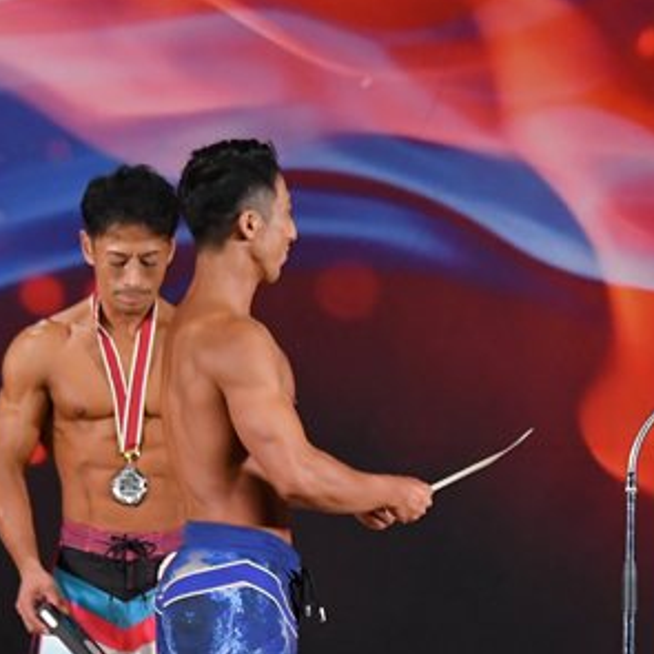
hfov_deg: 3.6
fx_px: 10345
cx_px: 558
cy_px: 556
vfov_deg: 3.6
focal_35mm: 484
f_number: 5.6
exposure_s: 1/400
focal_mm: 145
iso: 3200
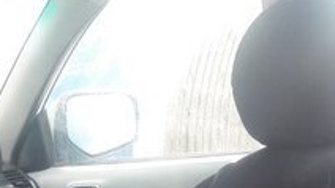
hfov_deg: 22.3
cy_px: 271
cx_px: 84
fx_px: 843
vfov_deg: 12.2
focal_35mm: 95
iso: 50
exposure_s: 1/100
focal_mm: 3.7
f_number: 1.9
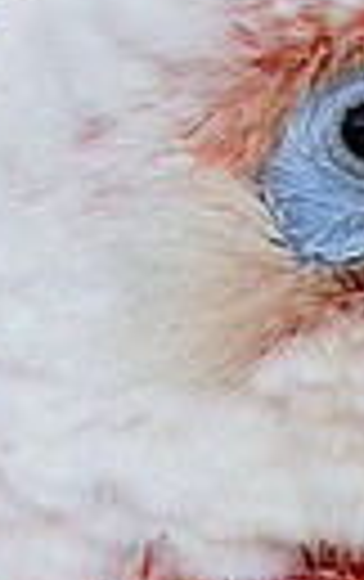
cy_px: 710
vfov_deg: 1.5
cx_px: 74
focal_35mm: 1387
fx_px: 21942
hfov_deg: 1.0
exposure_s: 1/640
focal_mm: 200
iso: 360
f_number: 5.6
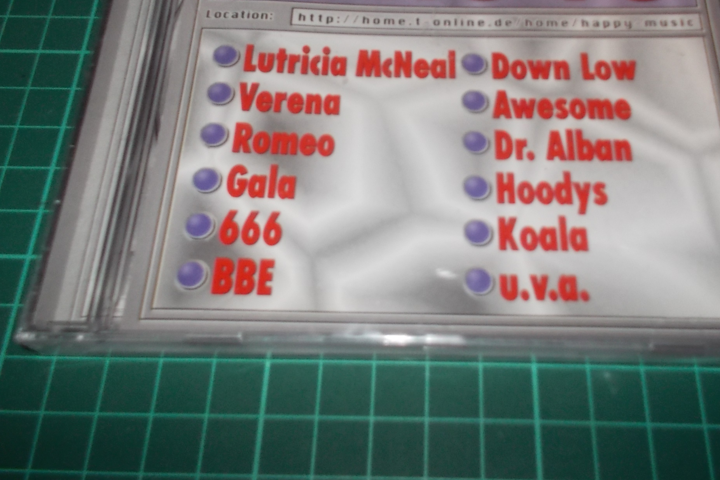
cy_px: 151
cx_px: 414
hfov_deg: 51.7
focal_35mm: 37
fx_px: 740
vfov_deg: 35.5
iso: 200
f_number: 3.3
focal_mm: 4.1
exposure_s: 1/30
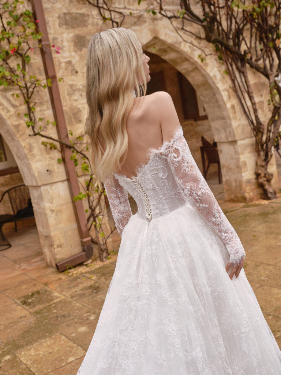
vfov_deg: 44.8
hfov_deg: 34.3
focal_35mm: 42
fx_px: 455
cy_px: 188
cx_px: 140
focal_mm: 52.7
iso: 500
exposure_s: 1/250
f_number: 6.4
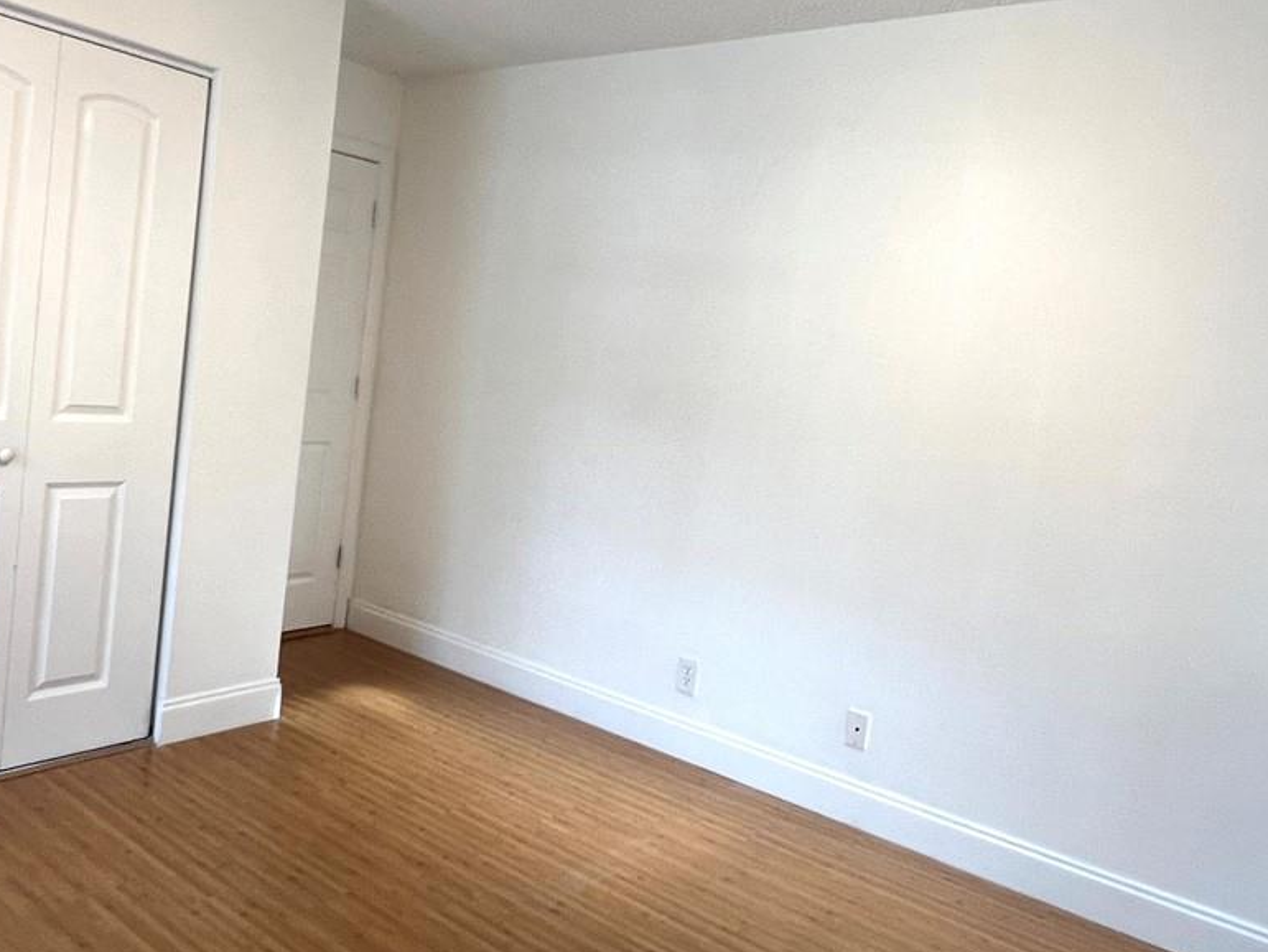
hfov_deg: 64.7
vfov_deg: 51.3
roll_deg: -6.3
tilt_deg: -3.9
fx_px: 989
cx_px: 506
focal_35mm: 27
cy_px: 420
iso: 64
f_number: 1.8
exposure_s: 1/30
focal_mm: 1.57
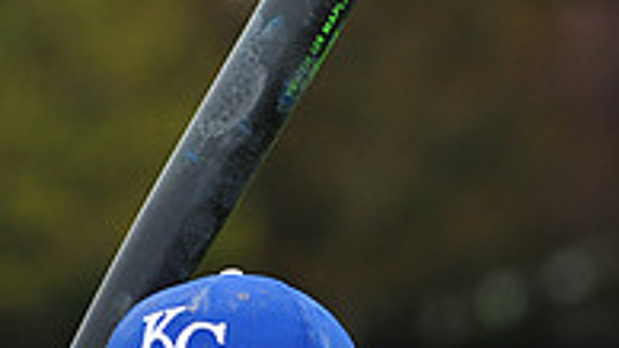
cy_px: 734
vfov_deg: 2.3
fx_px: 8483
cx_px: 207
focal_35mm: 517
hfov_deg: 4.2
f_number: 5
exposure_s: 1/640
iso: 400
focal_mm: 165
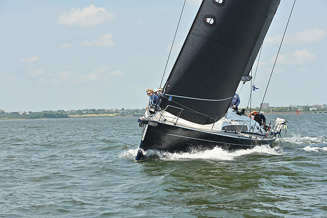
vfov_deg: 14.0
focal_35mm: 98
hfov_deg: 20.8
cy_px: 109
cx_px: 164
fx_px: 890
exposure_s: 1/1250
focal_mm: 98
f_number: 6.3
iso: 320
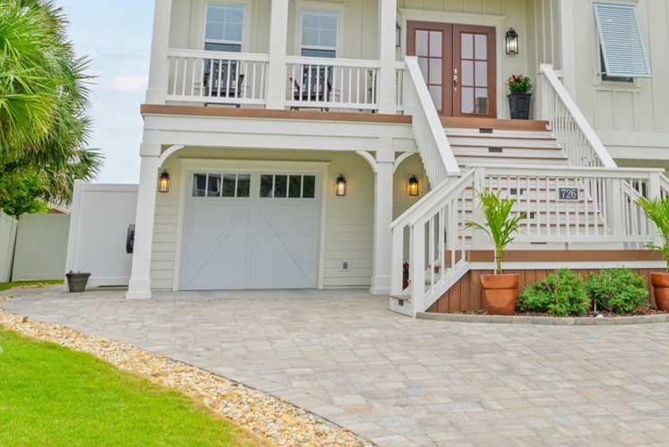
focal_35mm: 47
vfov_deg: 27.3
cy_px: 22
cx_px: 452
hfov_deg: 41.2
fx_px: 875
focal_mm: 17.4
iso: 320
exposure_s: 1/250
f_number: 9
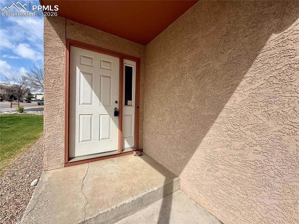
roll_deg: -1.3
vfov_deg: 85.6
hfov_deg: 102.1
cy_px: 112
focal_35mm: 14
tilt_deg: -1.3
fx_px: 121
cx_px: 150
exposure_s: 1/1572
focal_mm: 2.22
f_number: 2.2
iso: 50
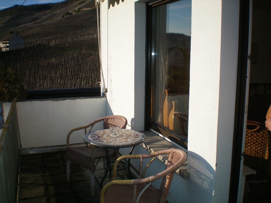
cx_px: 136
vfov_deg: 37.7
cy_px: 102
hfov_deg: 49.0
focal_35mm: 38
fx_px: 297
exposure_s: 1/640
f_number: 4.6
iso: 64
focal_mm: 6.3
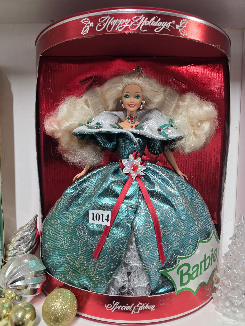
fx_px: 217
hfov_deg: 58.9
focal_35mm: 23
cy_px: 163
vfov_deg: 73.9
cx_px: 122
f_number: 1.7
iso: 640
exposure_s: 1/100
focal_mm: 6.3
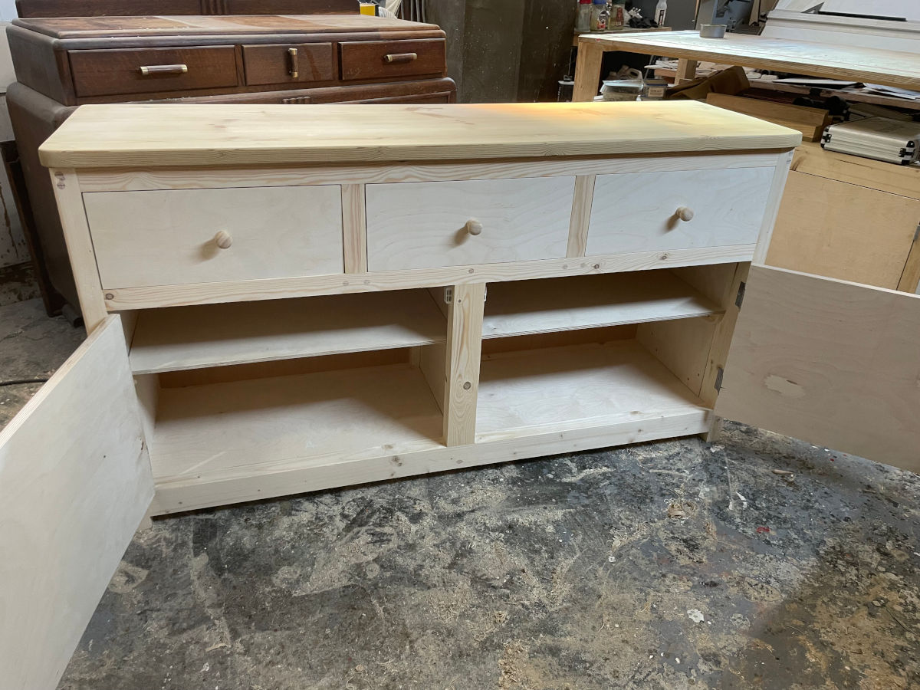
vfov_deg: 53.1
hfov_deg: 67.3
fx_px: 691
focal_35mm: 26
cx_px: 460
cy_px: 345
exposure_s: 1/50
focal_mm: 4.2
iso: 125
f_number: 1.6
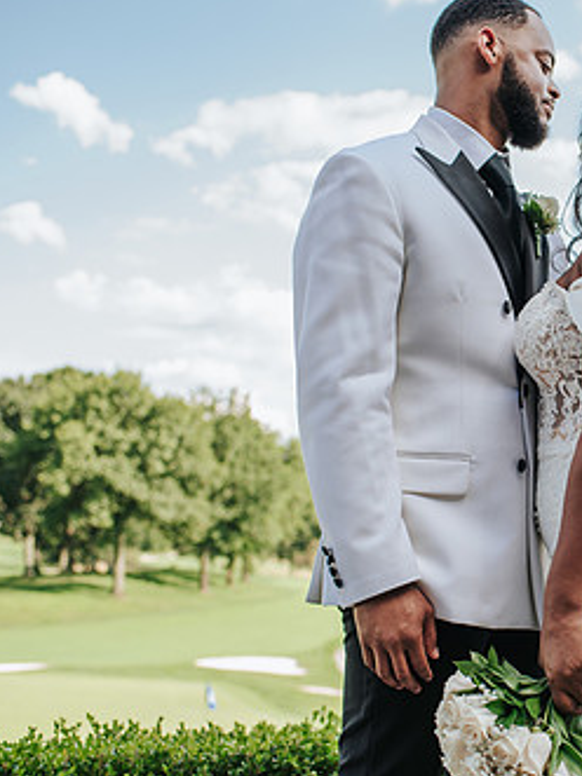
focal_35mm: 59
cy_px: 428
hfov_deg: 23.8
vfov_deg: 32.7
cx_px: 577
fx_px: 1323
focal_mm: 35
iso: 100
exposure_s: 1/320
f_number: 3.2
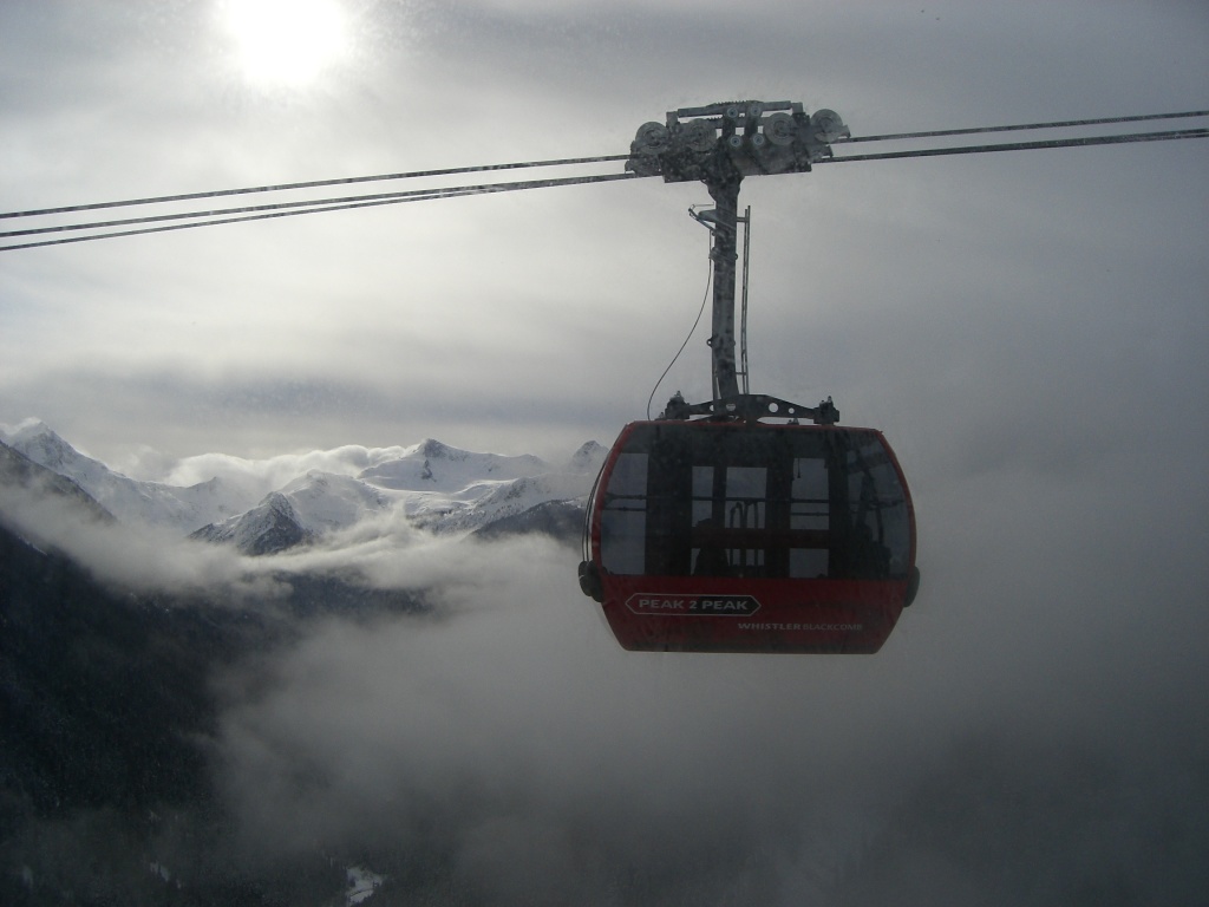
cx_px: 604
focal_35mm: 38
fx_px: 1327
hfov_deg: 49.0
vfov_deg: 37.7
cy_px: 454
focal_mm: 6.2
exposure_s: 1/1000
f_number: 4.3
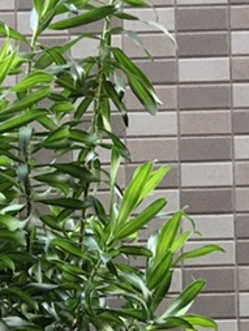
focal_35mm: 137
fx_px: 1312
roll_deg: +0.1
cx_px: -23
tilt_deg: +9.0
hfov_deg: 10.7
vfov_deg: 12.8
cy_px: 637
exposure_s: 1/30
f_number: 2.2
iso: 32
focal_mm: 4.15
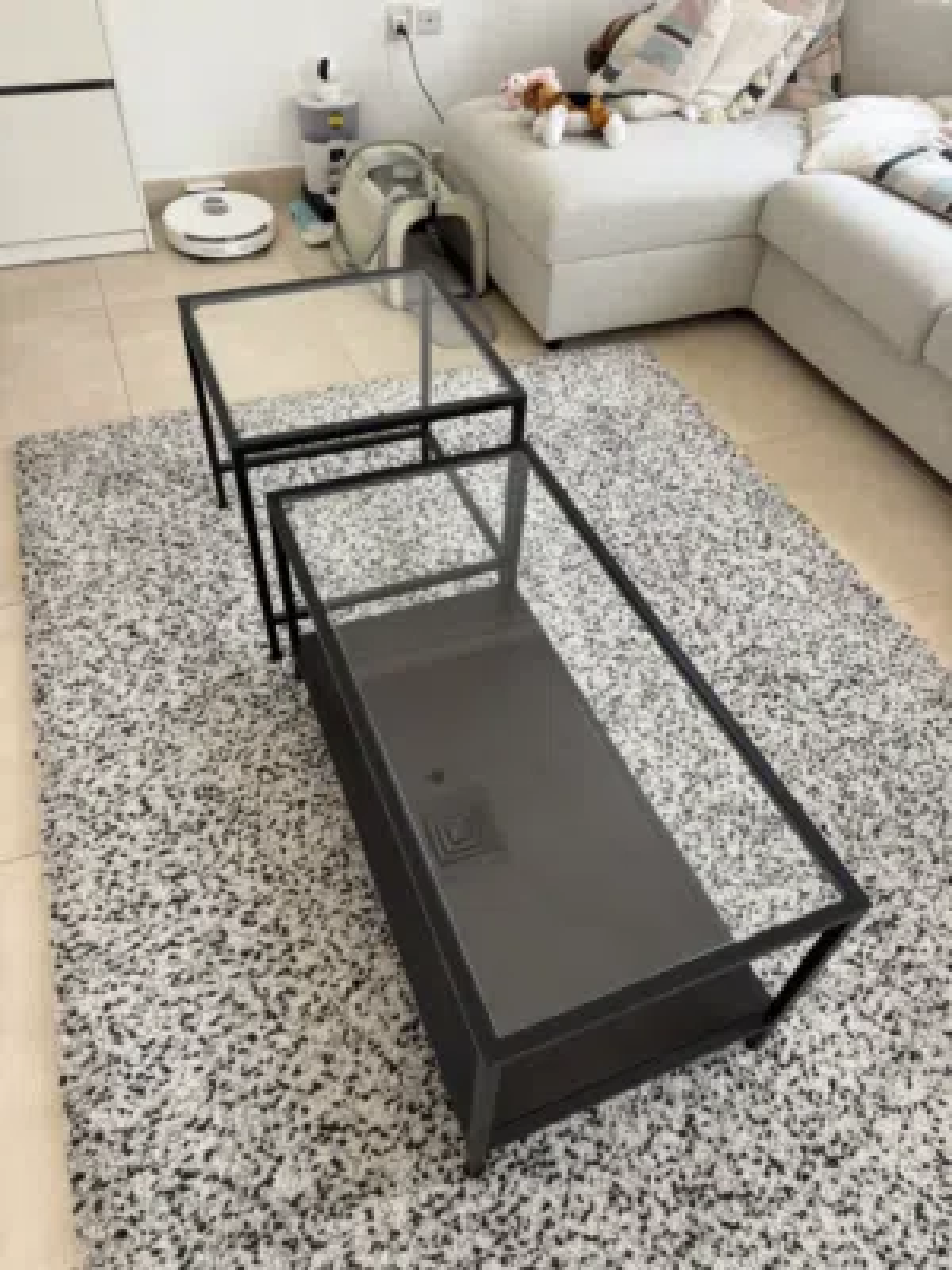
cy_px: 635
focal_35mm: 24
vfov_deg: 71.6
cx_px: 476
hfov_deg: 56.8
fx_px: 880
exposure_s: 1/102
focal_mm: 6.76
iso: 200
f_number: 1.78
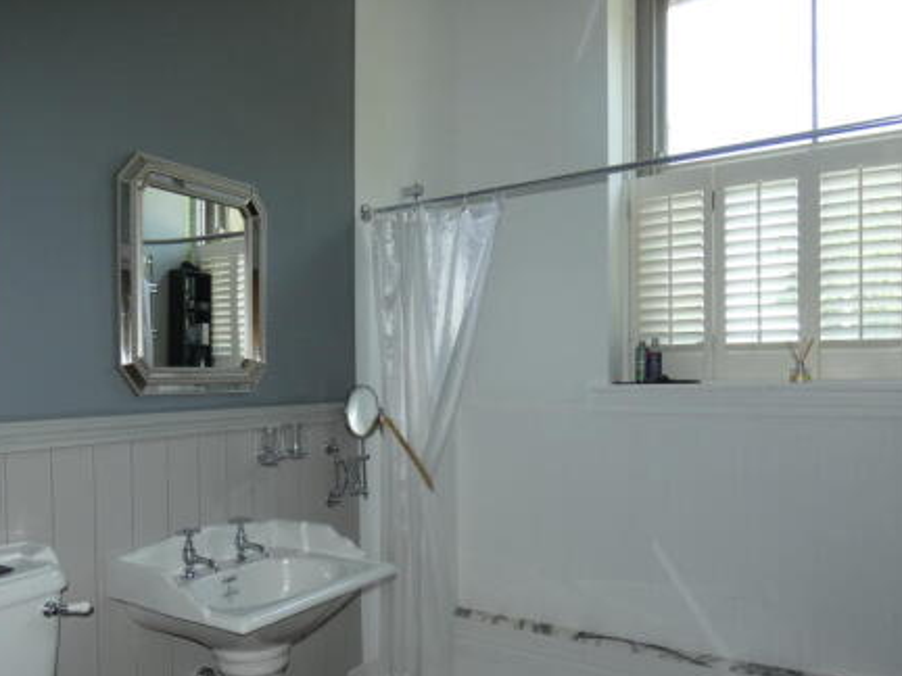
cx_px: 352
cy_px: 385
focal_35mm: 27
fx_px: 704
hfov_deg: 64.6
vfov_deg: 51.2
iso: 80
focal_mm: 3.6
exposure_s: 1/50
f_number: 2.8
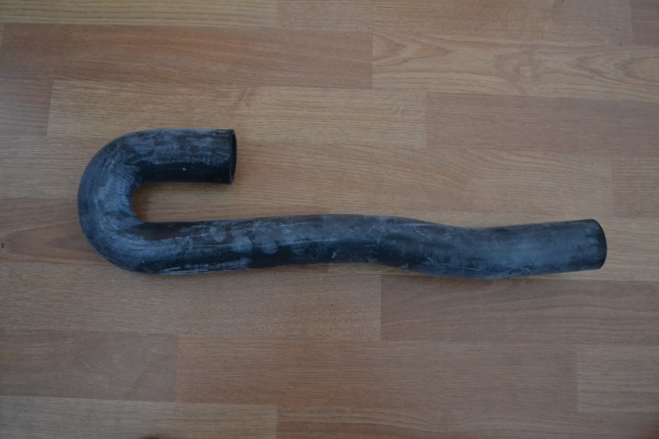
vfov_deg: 40.0
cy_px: 220
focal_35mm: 33
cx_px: 330
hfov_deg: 57.2
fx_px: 604
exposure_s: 1/30
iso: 3200
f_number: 4
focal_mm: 22
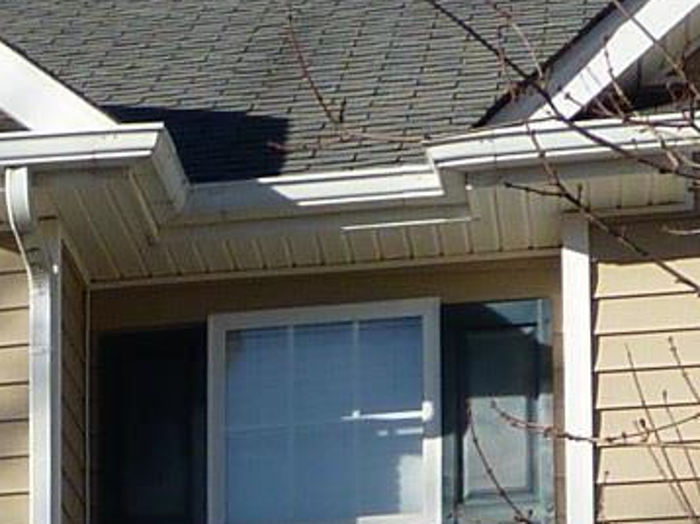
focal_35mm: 166
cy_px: 1175
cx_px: -160
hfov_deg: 11.6
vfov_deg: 8.3
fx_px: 3355
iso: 80
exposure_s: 1/500
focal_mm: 4.1
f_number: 4.5
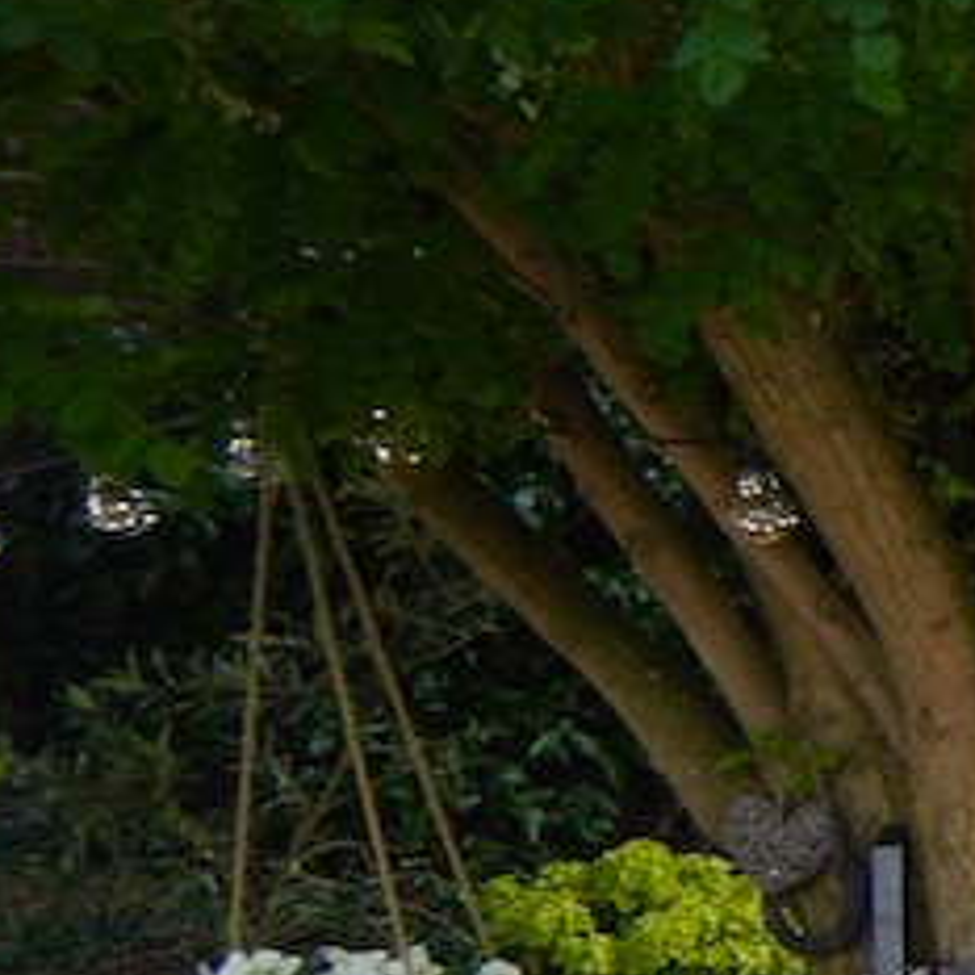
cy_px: 584
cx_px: 2624
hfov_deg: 13.2
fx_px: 2231
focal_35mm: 70
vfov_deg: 24.6
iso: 100
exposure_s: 1/100
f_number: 4.5
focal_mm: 10
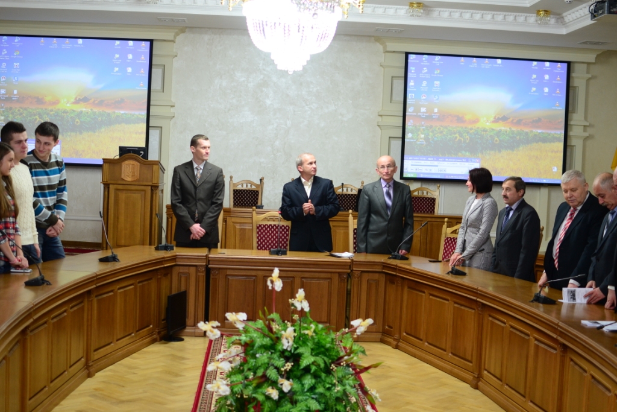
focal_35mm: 52
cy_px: 206
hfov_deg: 37.8
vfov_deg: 25.8
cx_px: 308
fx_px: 900
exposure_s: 1/100
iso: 400
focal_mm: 35
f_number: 2.8
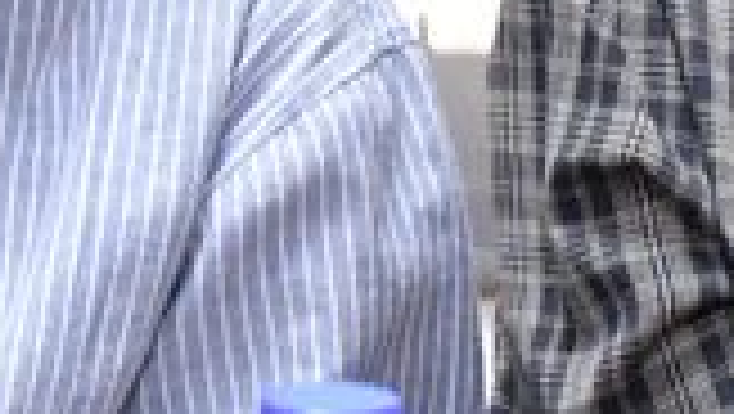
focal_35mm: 375
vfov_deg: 3.2
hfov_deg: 5.7
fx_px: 7305
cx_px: 581
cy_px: -241
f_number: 4.2
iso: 3200
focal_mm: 38
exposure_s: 1/60
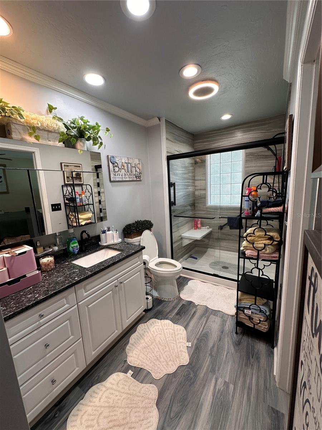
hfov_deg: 85.7
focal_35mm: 14
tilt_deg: -9.5
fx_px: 174
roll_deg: +2.7
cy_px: 215
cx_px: 161
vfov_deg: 102.1
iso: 160
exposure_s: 1/120
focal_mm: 2.22
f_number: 2.2
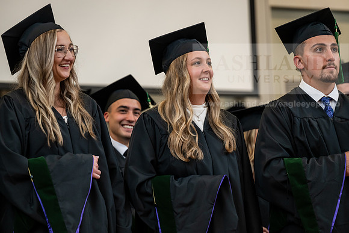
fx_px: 1600
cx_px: 174
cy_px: 116
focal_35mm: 165
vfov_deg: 8.3
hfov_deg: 12.4
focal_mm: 165
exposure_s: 1/160
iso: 1250
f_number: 3.2
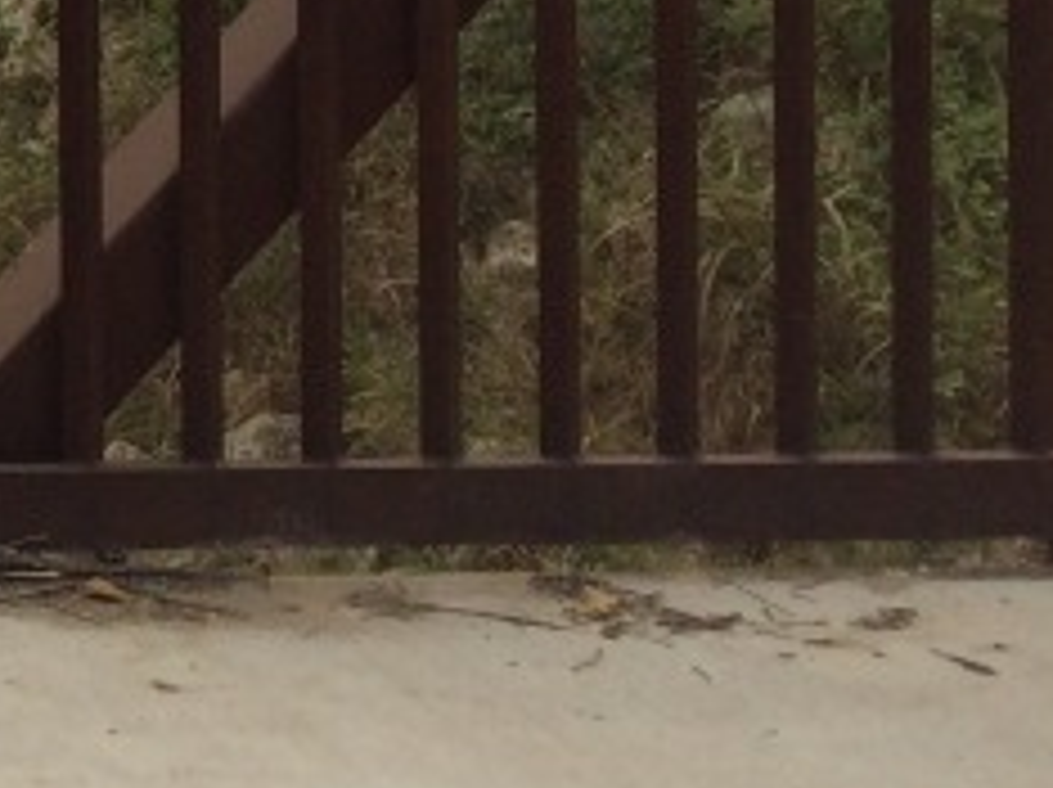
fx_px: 3859
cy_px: -540
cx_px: -914
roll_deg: +0.5
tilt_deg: -5.3
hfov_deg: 13.7
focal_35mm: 127
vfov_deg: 11.0
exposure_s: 1/1368
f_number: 2.2
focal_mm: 4.15
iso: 32
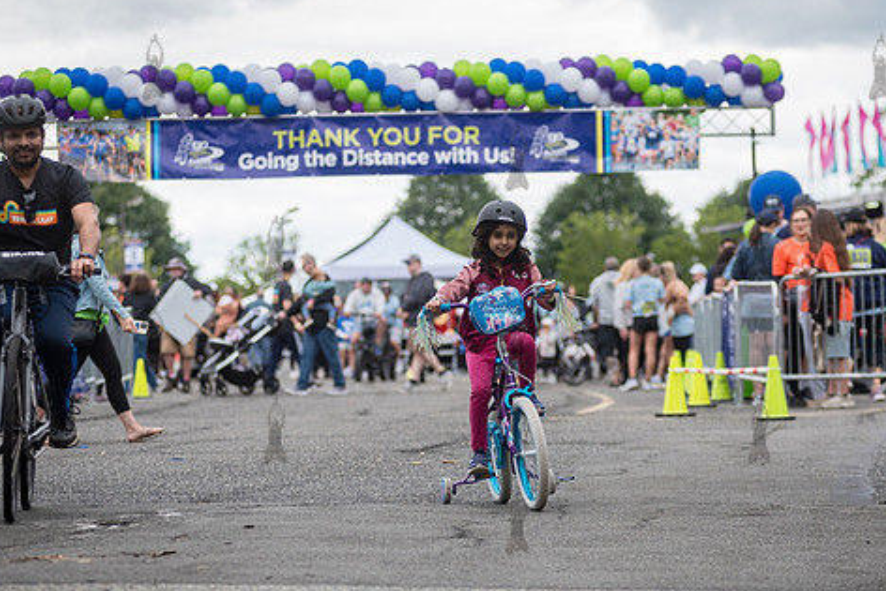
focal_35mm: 140
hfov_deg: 14.6
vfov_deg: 9.8
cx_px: 516
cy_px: 339
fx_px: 3446
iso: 400
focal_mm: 112
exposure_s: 1/1000
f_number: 3.5
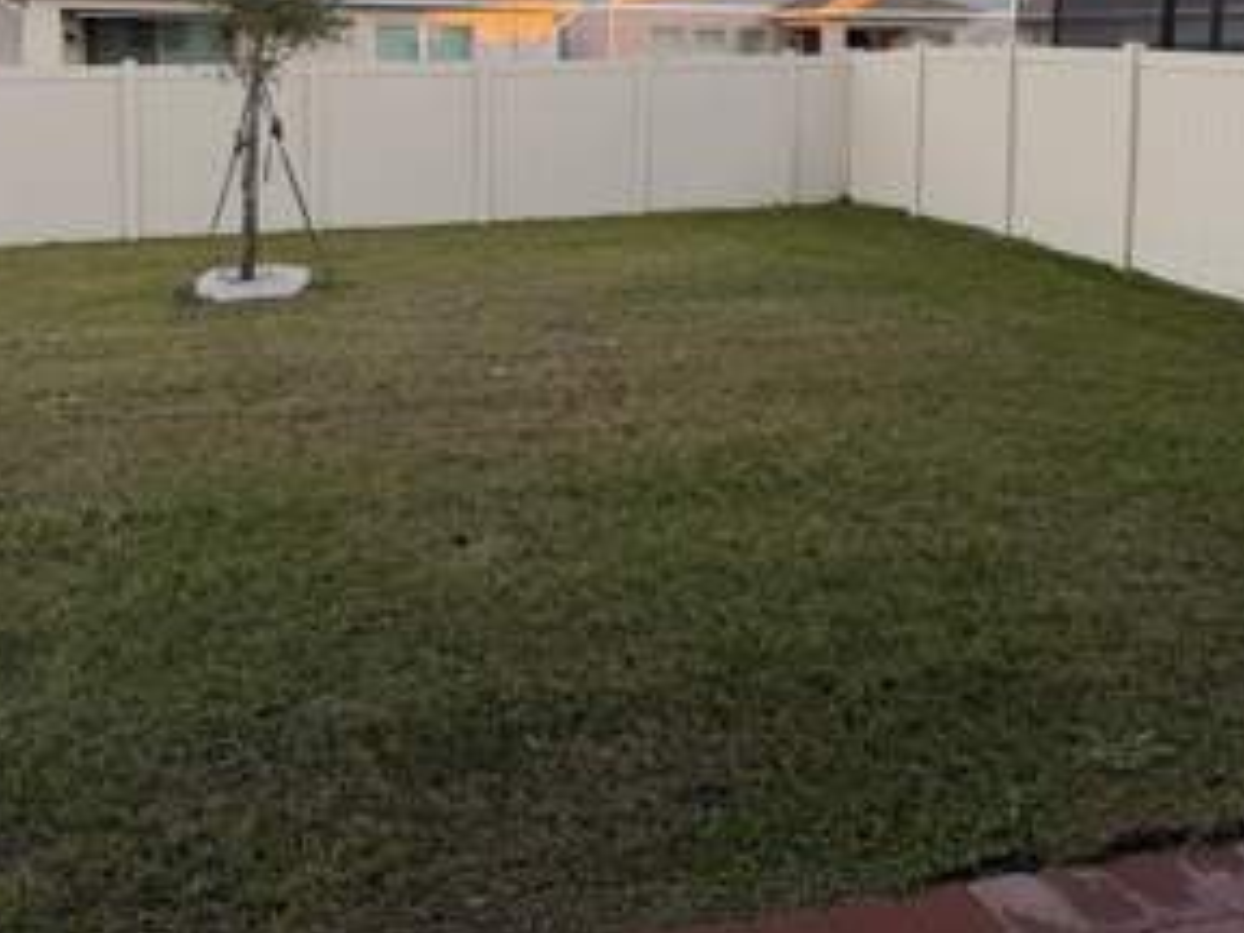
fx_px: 1437
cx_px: 622
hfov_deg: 46.8
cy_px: 164
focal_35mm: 40
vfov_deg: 34.7
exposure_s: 1/677
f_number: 1.78
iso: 80
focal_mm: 6.76
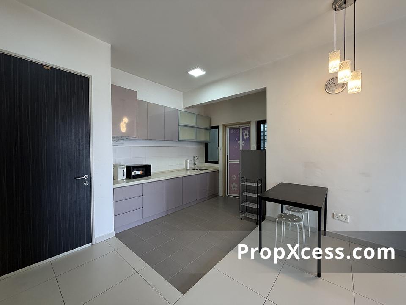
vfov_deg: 85.7
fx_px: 164
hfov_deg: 102.1
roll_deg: +0.6
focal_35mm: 14
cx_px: 203
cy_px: 152
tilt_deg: -1.6
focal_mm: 2.22
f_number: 2.2
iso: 160
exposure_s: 1/100
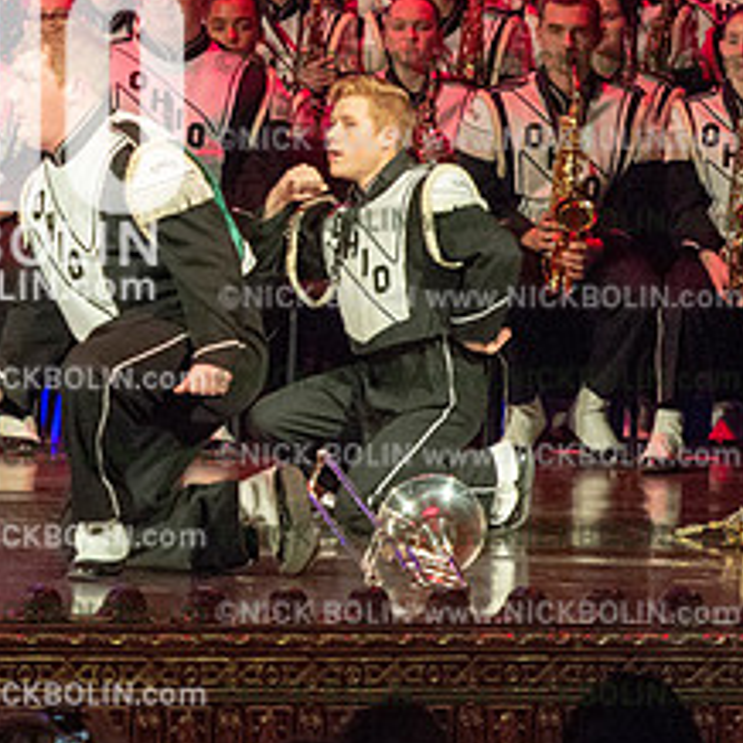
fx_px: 12069
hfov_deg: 3.5
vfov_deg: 3.5
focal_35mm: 497
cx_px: -58
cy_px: 140
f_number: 5.6
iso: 8000
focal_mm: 220
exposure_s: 1/320
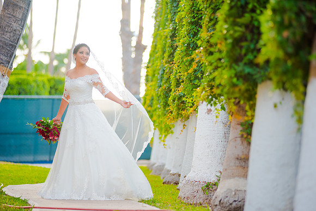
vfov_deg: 7.4
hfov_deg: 11.1
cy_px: 106
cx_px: 158
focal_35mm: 185
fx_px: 1624
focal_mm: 185
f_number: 2.8
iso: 320
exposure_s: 1/640
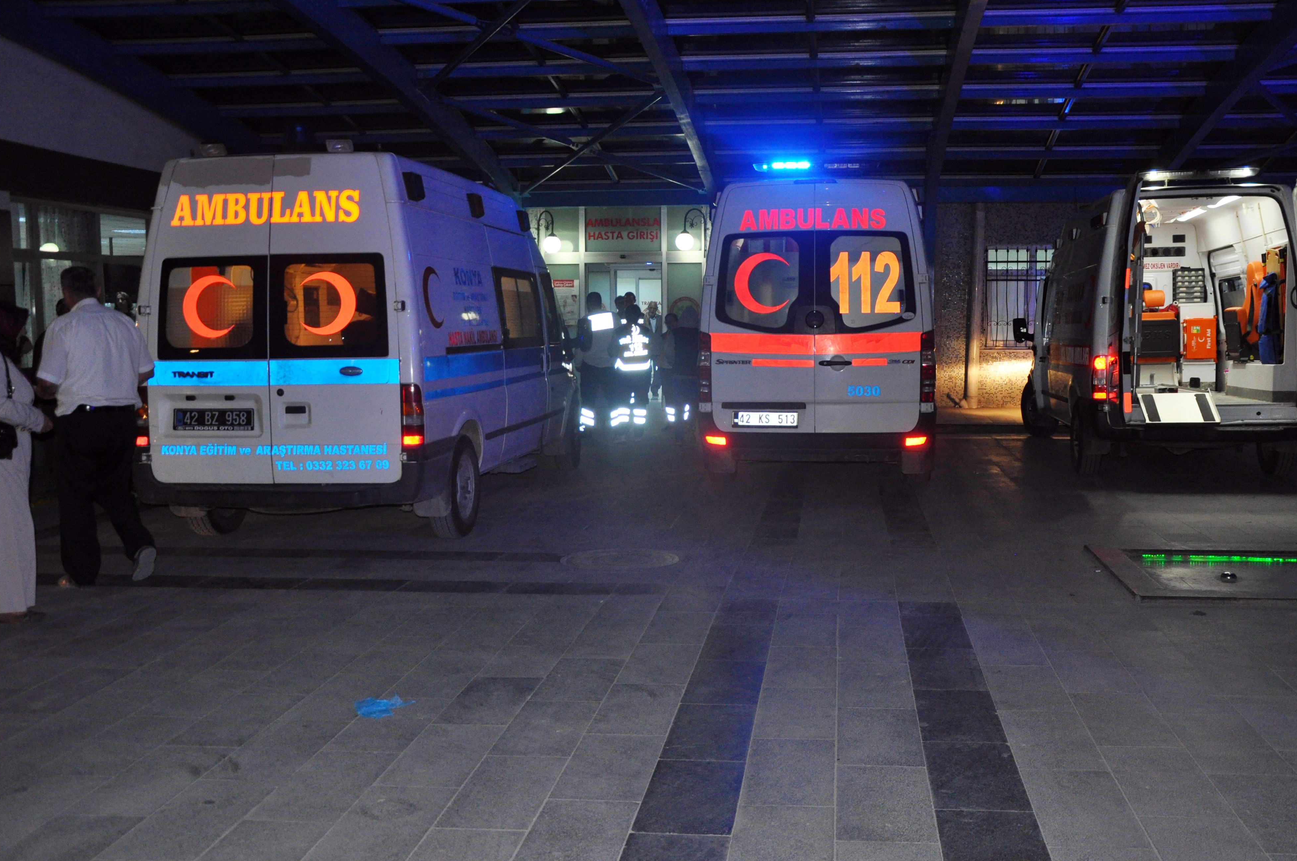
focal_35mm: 36
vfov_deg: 36.8
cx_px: 703
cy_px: 413
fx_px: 1295
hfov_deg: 53.1
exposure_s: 1/60
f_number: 3.8
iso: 800
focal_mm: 22
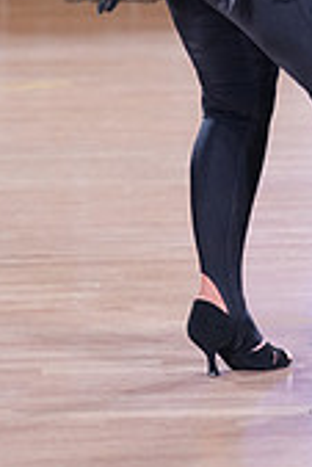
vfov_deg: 5.3
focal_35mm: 384
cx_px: 457
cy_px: -127
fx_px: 4981
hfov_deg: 3.6
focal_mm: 112
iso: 2000
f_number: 2.8
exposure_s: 1/400
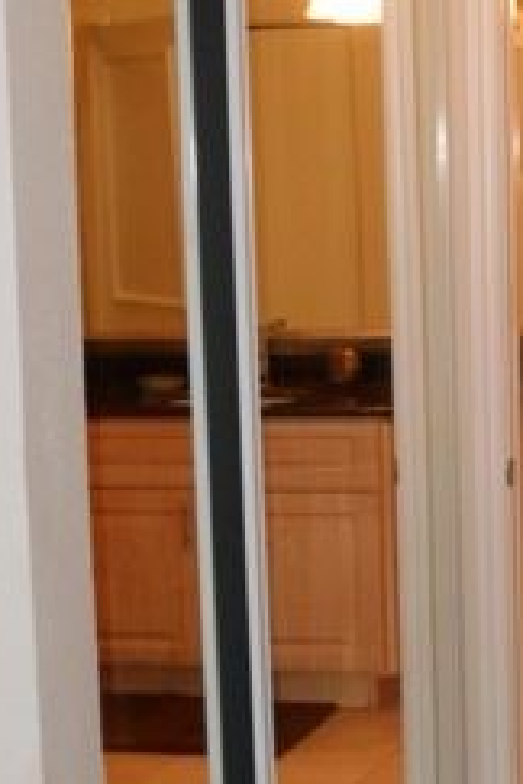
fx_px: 2092
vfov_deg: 21.1
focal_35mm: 96
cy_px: 594
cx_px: 523
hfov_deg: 14.0
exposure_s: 1/45
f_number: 3
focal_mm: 6.3
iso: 200
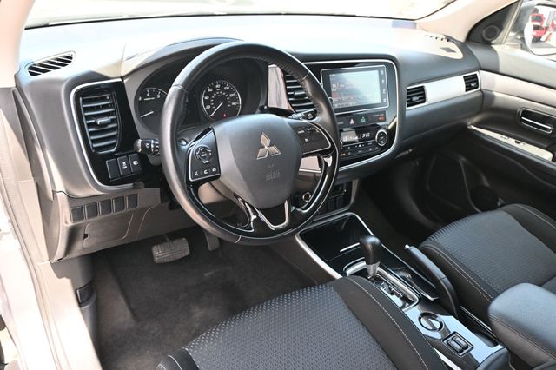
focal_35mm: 29
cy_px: 185
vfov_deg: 44.6
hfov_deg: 63.2
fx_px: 451
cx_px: 278
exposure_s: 1/125
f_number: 3.8
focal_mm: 19.5
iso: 720
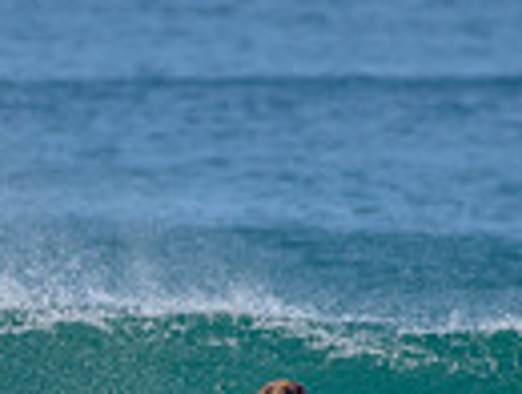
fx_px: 32391
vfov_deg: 0.7
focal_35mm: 2144
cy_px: 464
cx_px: 173
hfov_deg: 0.9
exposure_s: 1/2000
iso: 160
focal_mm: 500
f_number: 5.6
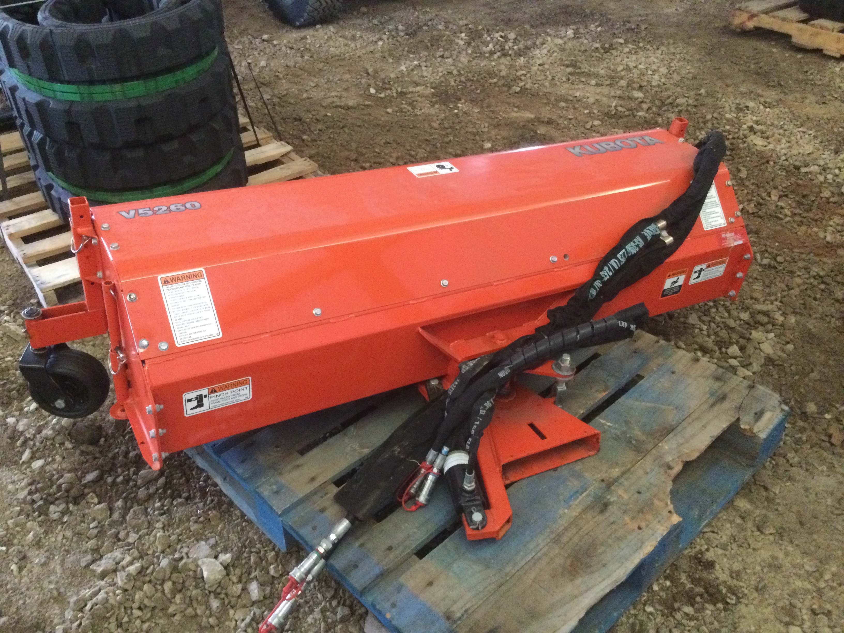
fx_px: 756
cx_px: 422
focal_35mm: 31
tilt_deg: -37.4
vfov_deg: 45.4
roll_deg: -2.1
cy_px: 316
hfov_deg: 58.4
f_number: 2.4
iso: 320
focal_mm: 3.3
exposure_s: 1/15
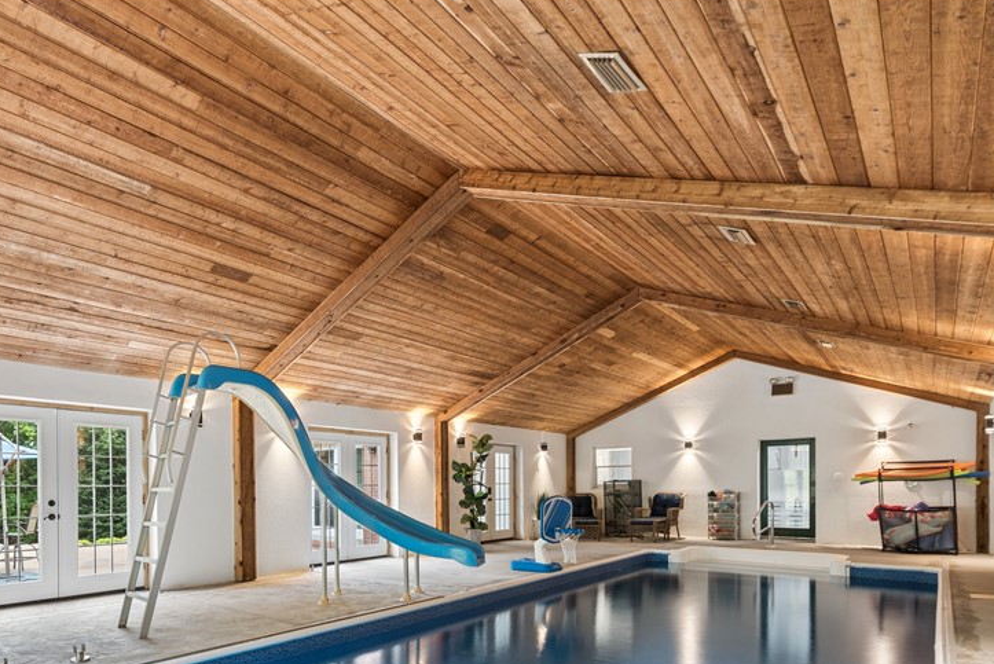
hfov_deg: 79.5
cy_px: 488
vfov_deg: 56.9
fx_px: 580
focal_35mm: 21
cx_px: 365
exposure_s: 1/2
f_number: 11
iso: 50
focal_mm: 14
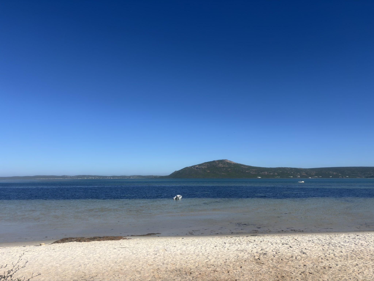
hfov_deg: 67.3
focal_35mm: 26
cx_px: 187
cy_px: 140
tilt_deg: +7.8
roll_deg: +0.4
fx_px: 281
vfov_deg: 53.1
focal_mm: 5.96
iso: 32
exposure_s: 1/5076
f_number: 1.6
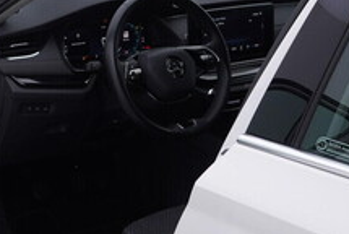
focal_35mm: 92
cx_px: 36
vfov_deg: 14.9
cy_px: 126
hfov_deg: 21.6
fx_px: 893
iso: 125
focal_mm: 24
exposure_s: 1/80
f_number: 4
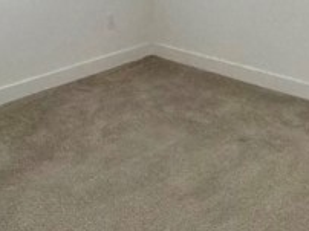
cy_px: -135
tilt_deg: -0.2
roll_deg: +2.7
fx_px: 633
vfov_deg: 18.0
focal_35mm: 71
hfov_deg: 27.4
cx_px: 145
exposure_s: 1/116
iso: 320
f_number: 2.2
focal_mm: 2.22
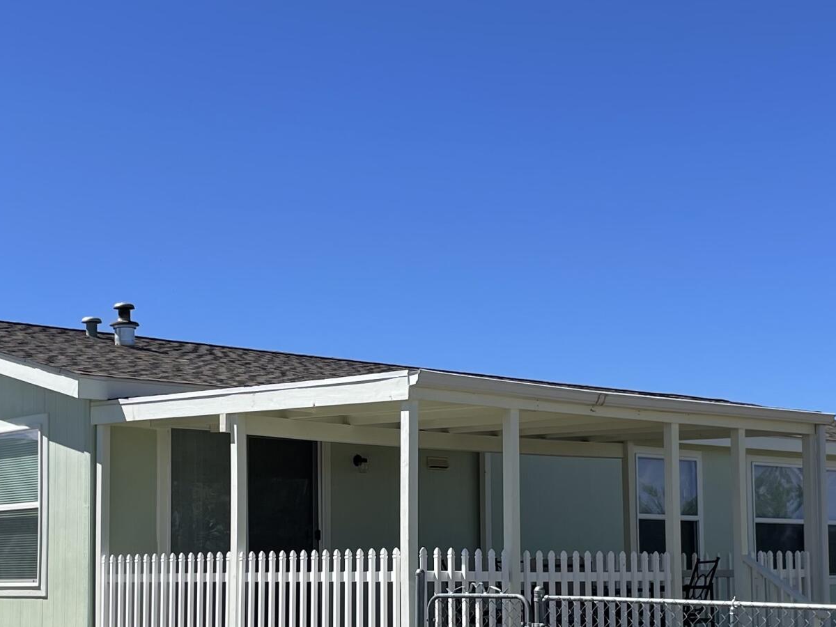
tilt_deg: +5.4
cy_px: 460
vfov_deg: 22.4
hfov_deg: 29.8
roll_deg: +0.8
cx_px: 414
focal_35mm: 65
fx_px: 1570
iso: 32
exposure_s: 1/3509
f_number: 1.6
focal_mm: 4.2
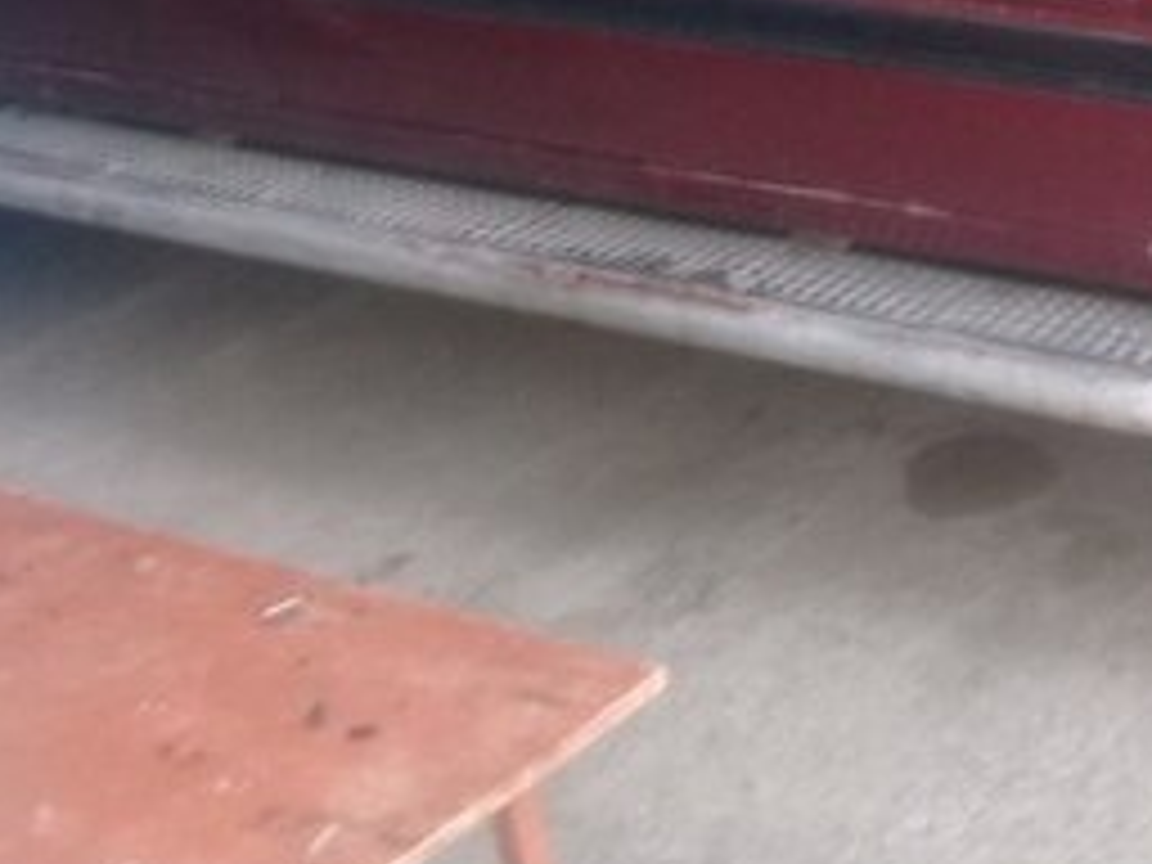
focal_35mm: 80
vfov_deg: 17.5
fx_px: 2662
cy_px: -187
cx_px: 1260
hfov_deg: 23.0
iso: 50
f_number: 2.2
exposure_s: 1/33
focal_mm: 3.3
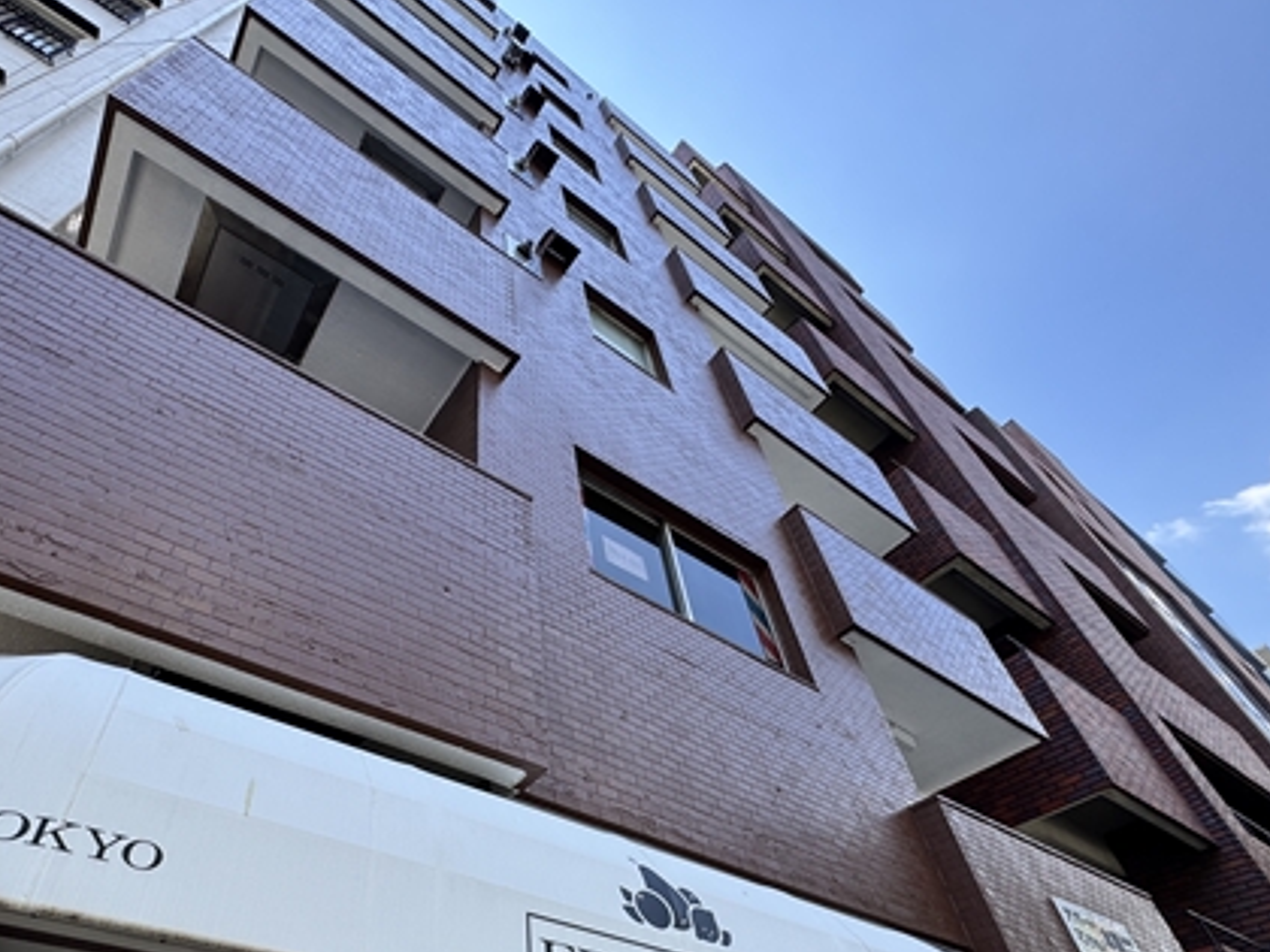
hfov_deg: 80.5
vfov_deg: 63.9
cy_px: 653
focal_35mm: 20
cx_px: 493
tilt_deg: +43.7
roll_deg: -1.4
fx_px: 734
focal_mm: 2.22
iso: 40
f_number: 2.2
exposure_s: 1/525
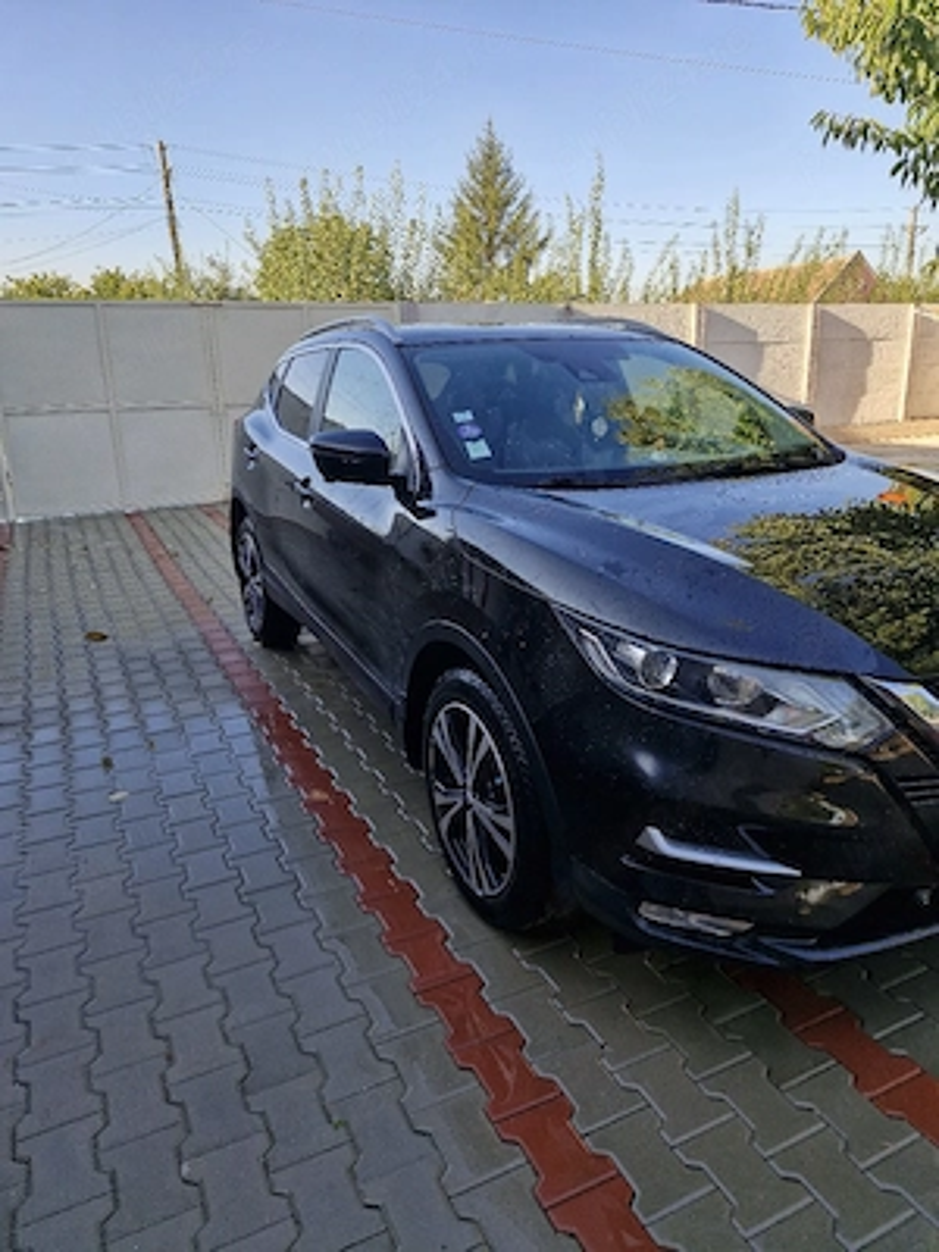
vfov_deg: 73.9
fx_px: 832
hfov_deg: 58.9
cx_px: 470
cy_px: 626
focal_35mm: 23
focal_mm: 5.54
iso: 50
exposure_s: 1/476
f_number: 1.8
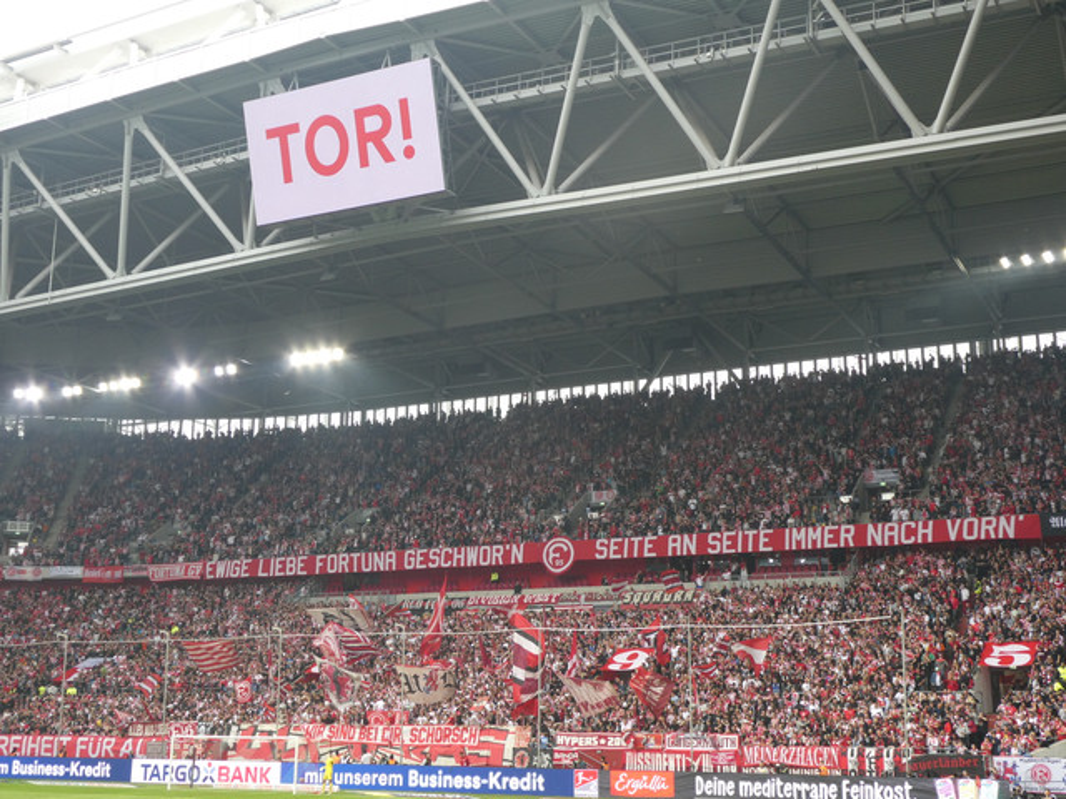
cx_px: 533
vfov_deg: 32.9
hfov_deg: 42.9
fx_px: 1355
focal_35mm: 44
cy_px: 400
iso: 125
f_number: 3.9
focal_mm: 7.8
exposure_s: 1/80
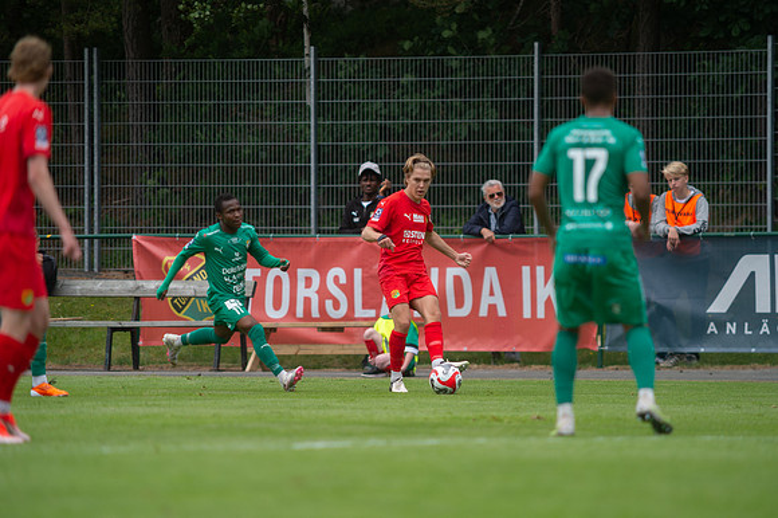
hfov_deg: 4.9
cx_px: 389
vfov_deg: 3.3
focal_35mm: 420
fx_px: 9071
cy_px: 259
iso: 450
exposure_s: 1/1600
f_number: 4
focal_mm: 420
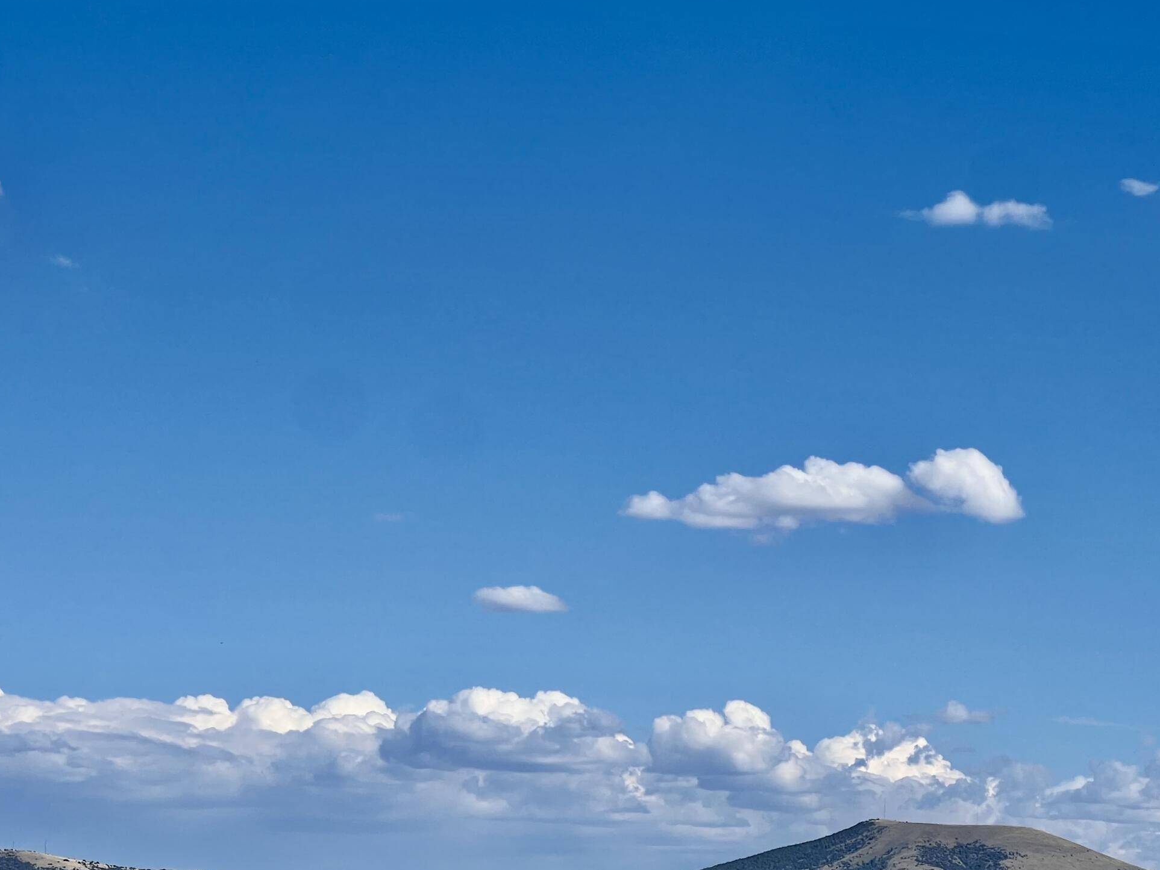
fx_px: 4022
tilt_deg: +7.3
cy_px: 487
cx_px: 552
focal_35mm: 120
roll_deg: -1.6
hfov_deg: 16.4
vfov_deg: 12.3
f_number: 2.8
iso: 32
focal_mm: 9
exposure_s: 1/1449
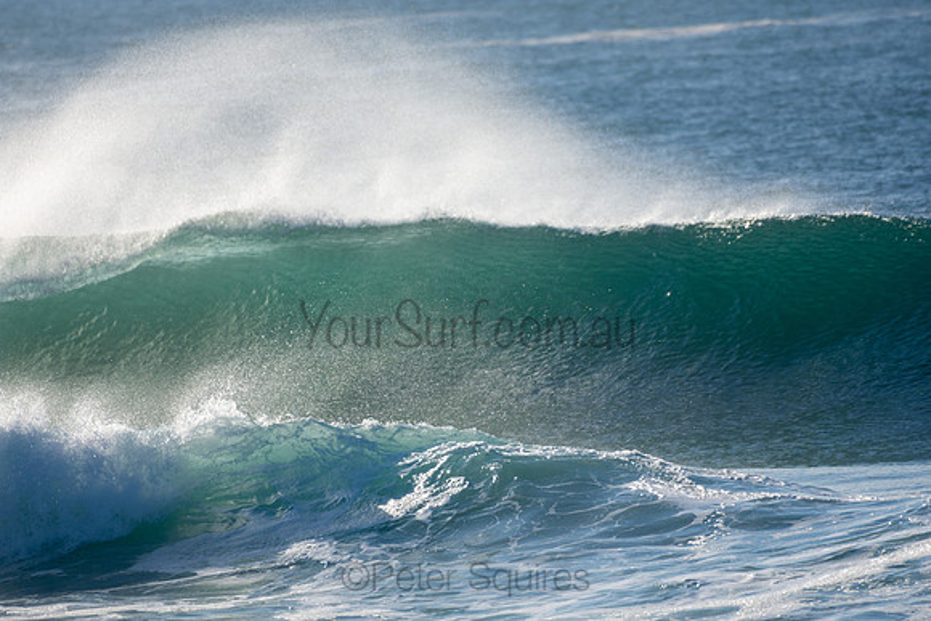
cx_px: 466
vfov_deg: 1.8
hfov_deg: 2.7
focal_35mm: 750
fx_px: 19399
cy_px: 310
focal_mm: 500
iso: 200
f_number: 5.6
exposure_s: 1/1250
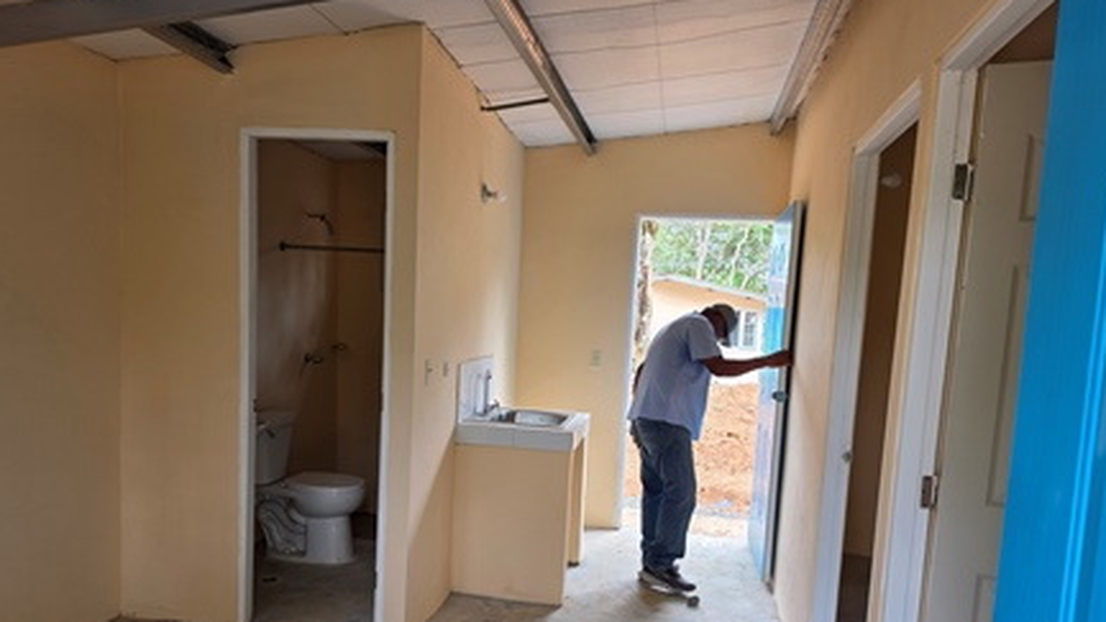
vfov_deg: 44.0
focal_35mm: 26
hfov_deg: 71.9
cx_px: 548
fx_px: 762
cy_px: 394
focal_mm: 6.5
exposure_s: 1/180
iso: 40
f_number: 1.4
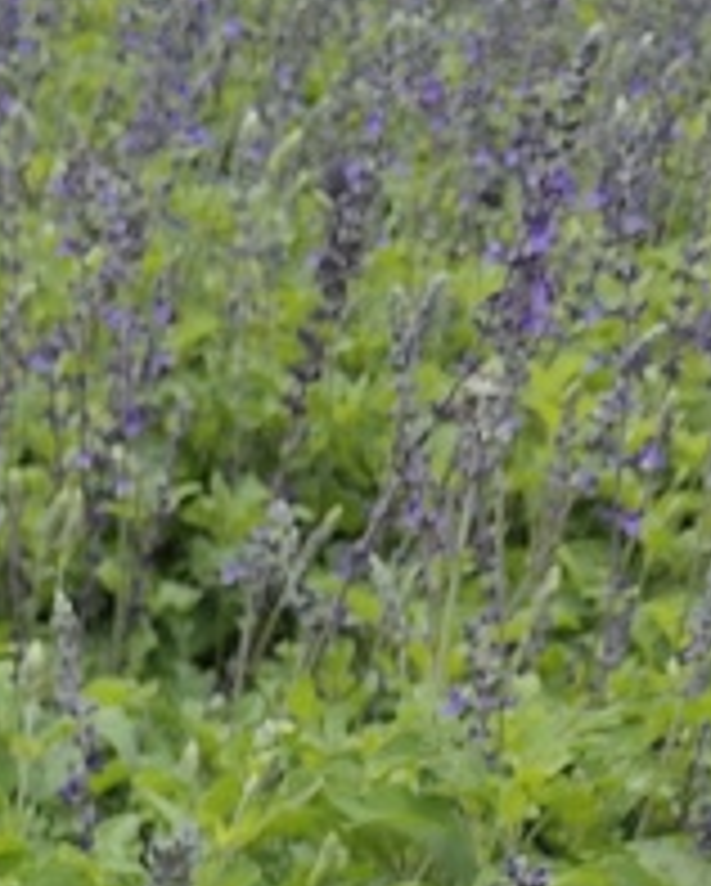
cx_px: -135
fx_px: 4018
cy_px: 1612
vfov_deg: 11.6
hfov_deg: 10.0
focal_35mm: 153
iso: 50
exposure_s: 1/1880
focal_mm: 4.27
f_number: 1.8
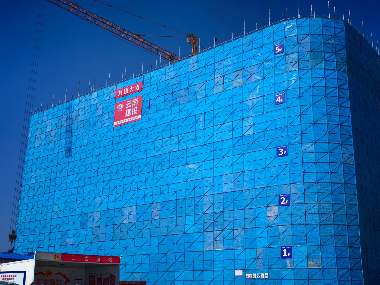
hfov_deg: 42.9
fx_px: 483
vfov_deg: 32.9
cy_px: 142
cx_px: 190
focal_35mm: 44
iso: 125
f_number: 2
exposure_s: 1/10000
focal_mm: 6.98
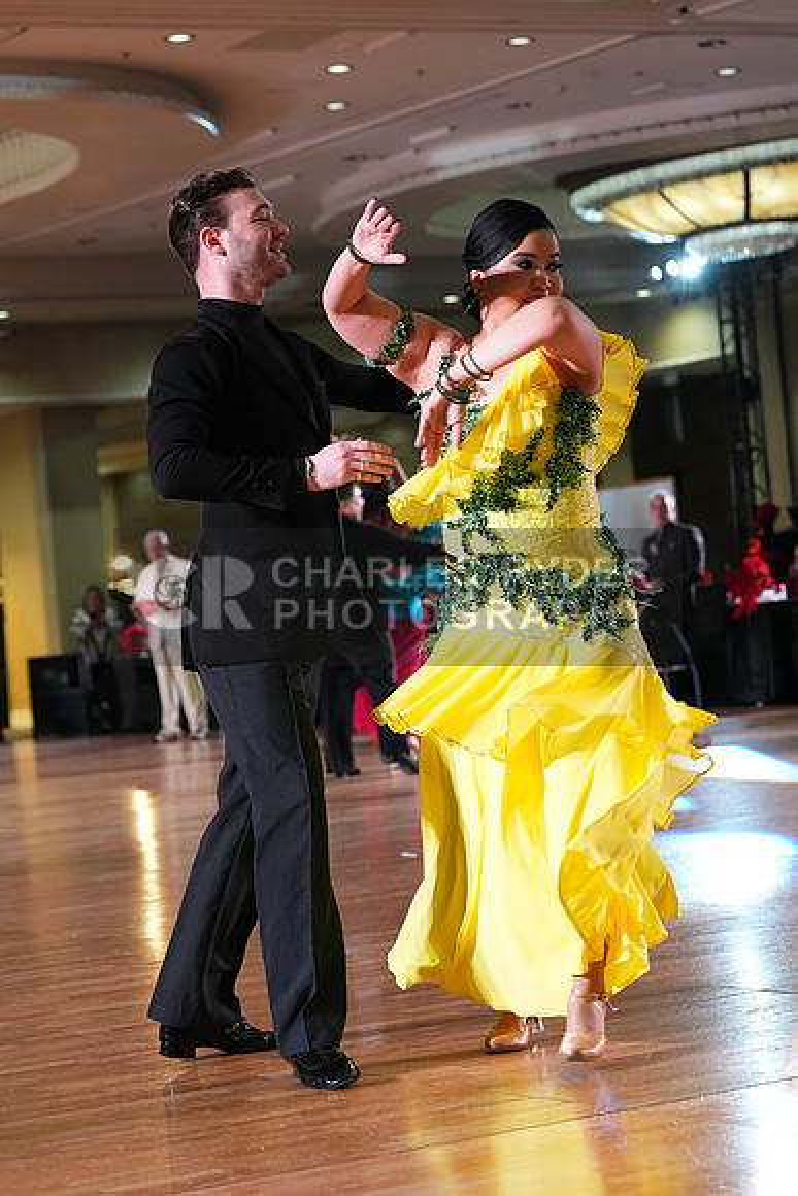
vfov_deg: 21.2
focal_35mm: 96
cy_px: 598
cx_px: 399
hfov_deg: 14.3
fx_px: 3190
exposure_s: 1/400
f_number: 5
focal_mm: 96
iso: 6400
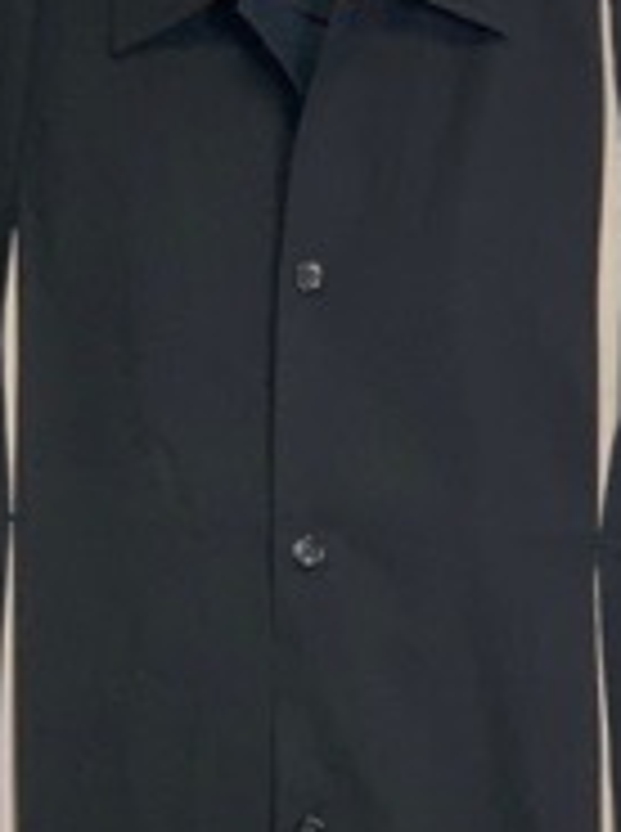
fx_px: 4056
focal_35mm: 169
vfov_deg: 11.7
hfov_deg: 8.8
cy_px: 364
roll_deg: -0.2
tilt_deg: -2.4
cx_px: 333
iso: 100
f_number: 2.4
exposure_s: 1/60
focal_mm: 6
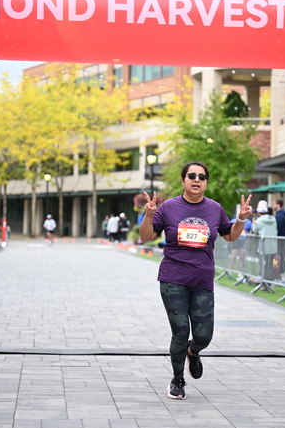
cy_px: 198
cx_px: 178
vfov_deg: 22.6
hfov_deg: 15.2
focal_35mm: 90
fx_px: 1070
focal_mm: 70
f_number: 2.8
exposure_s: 1/2000
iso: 640
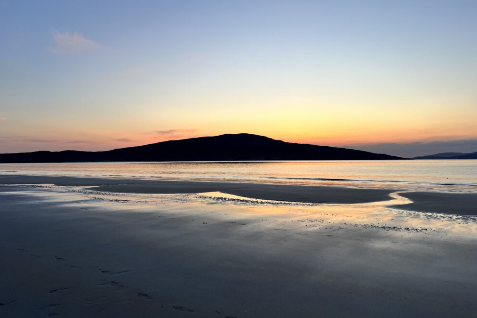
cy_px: 134
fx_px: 371
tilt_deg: +4.3
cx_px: 234
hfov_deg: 65.5
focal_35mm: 28
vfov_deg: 46.2
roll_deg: +0.4
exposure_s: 1/728
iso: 50
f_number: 1.5
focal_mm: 5.7
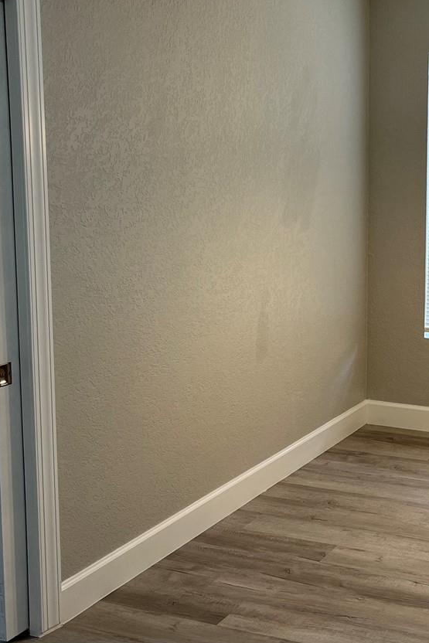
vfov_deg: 38.1
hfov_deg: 24.7
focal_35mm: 52
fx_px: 929
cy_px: 271
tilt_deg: -9.0
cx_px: 439
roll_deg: -1.2
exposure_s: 1/120
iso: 50
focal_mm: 5.1
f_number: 1.6
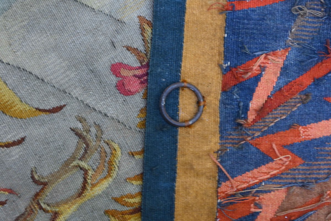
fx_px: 690
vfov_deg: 18.2
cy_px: 110
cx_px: 166
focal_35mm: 75
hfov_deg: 27.0
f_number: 6.3
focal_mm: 50
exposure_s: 1/80
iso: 320
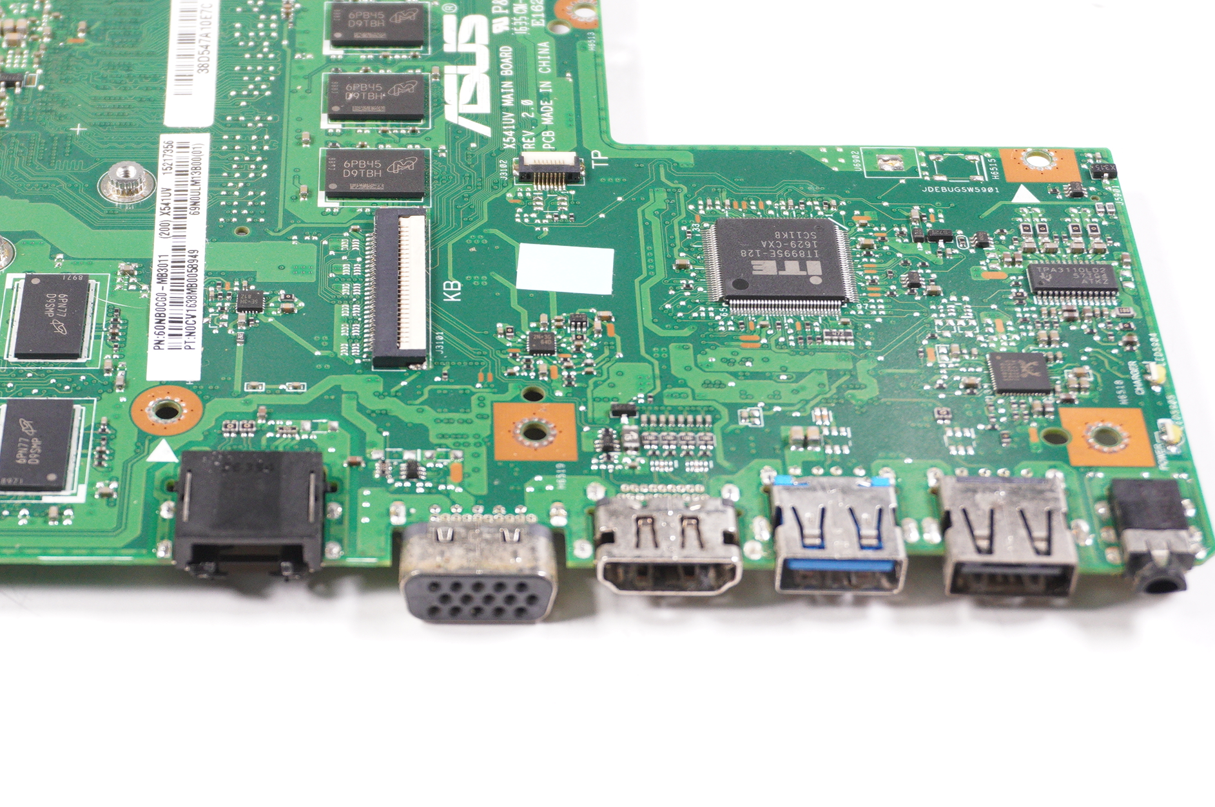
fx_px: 2825
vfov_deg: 16.2
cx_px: 293
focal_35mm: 84
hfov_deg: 24.0
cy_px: 276
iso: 1000
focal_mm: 35
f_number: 6.3
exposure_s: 1/250
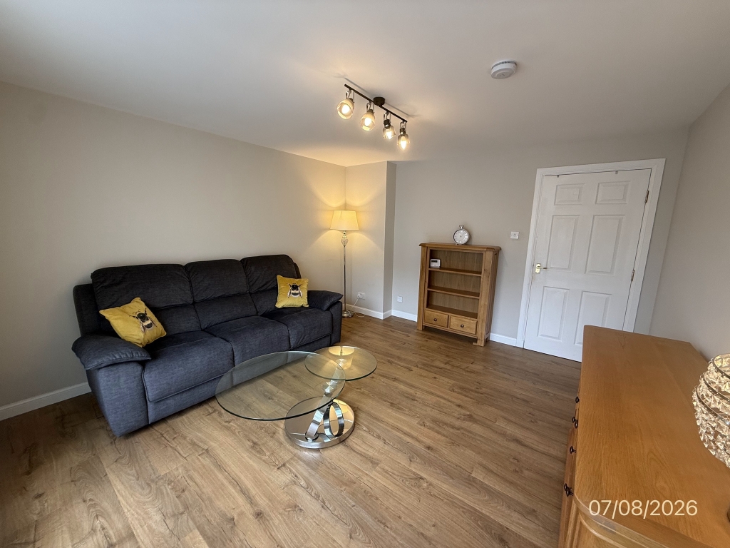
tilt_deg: -9.3
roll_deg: -1.3
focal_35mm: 14
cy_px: 274
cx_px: 365
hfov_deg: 102.1
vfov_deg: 85.7
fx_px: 295
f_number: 2.2
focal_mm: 2.22
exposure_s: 1/99
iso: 100
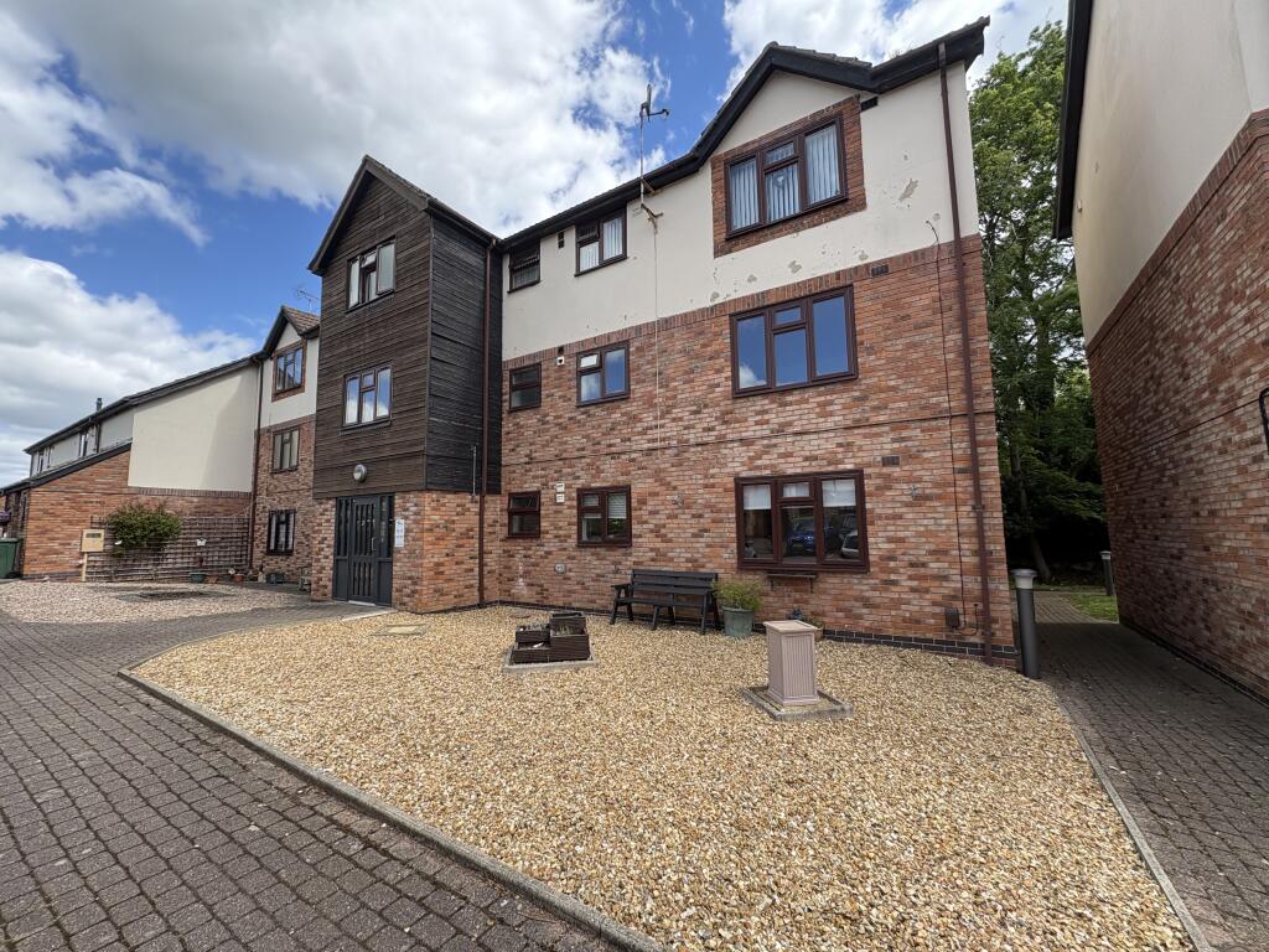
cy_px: 476
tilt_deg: +6.3
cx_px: 634
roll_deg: +1.3
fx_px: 513
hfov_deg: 102.1
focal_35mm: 14
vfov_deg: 85.7
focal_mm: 2.22
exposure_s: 1/462
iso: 40
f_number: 2.2
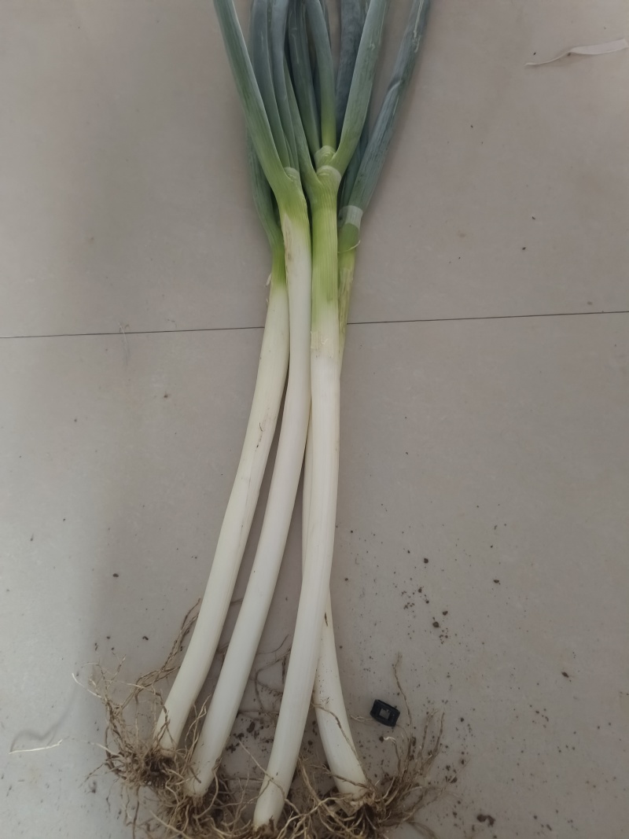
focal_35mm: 23
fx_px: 557
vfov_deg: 73.9
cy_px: 420
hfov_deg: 58.9
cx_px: 314
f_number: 1.88
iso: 1491
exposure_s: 1/20
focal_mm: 5.5
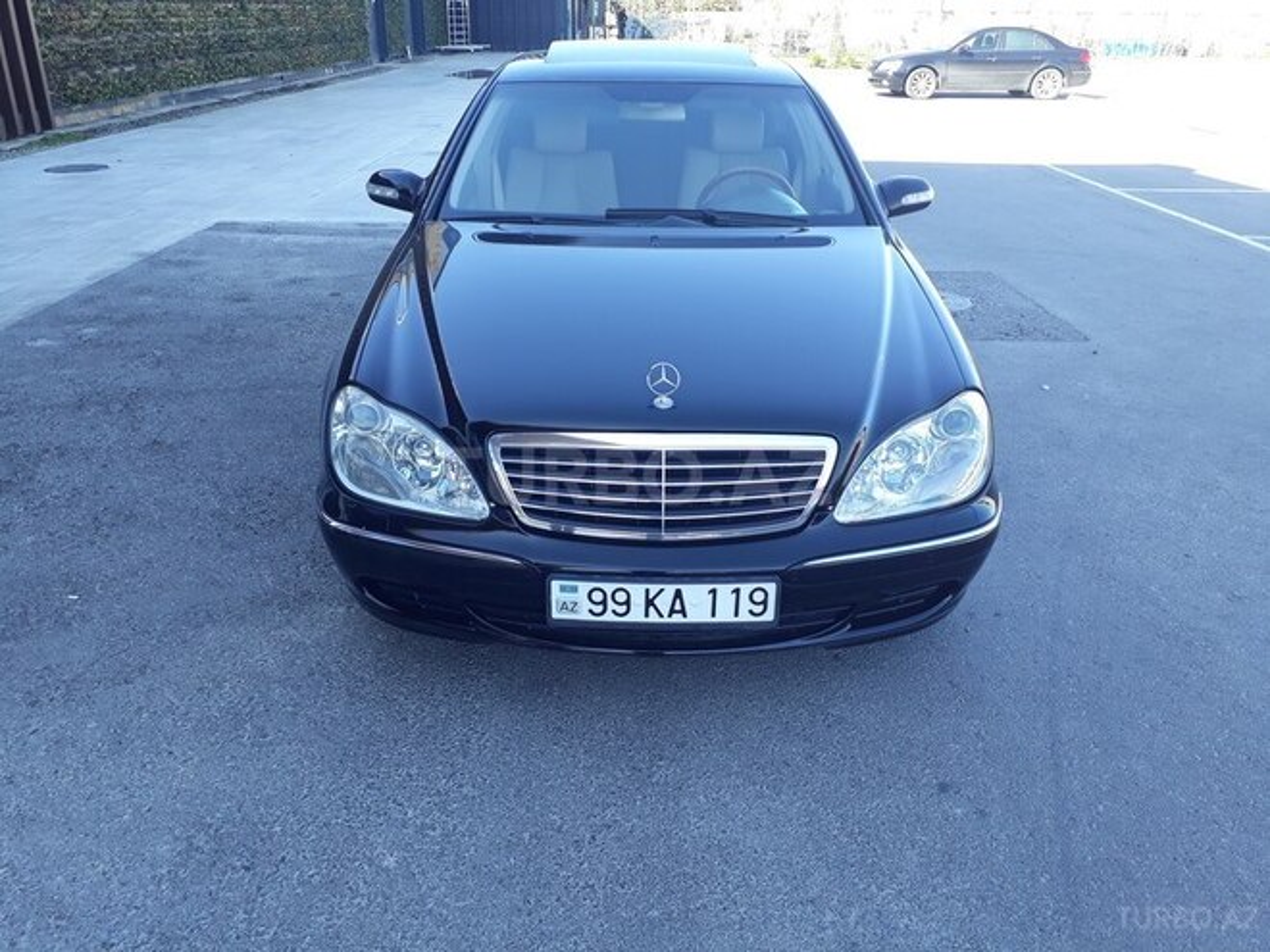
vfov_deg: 51.4
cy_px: 476
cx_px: 635
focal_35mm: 27
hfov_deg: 65.3
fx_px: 991
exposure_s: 1/178
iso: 40
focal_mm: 3.6
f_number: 1.9
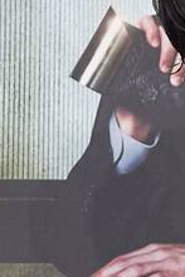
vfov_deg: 2.6
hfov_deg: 1.7
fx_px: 6126
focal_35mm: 796
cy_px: 501
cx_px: 495
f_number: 2.8
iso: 2000
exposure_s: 1/500
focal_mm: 130
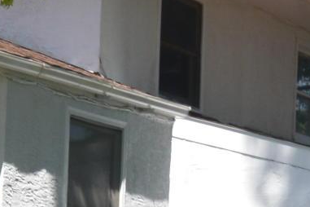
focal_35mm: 283
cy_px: 426
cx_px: 303
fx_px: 2437
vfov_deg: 4.8
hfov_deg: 7.3
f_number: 7.1
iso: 100
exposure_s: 1/200
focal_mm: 24
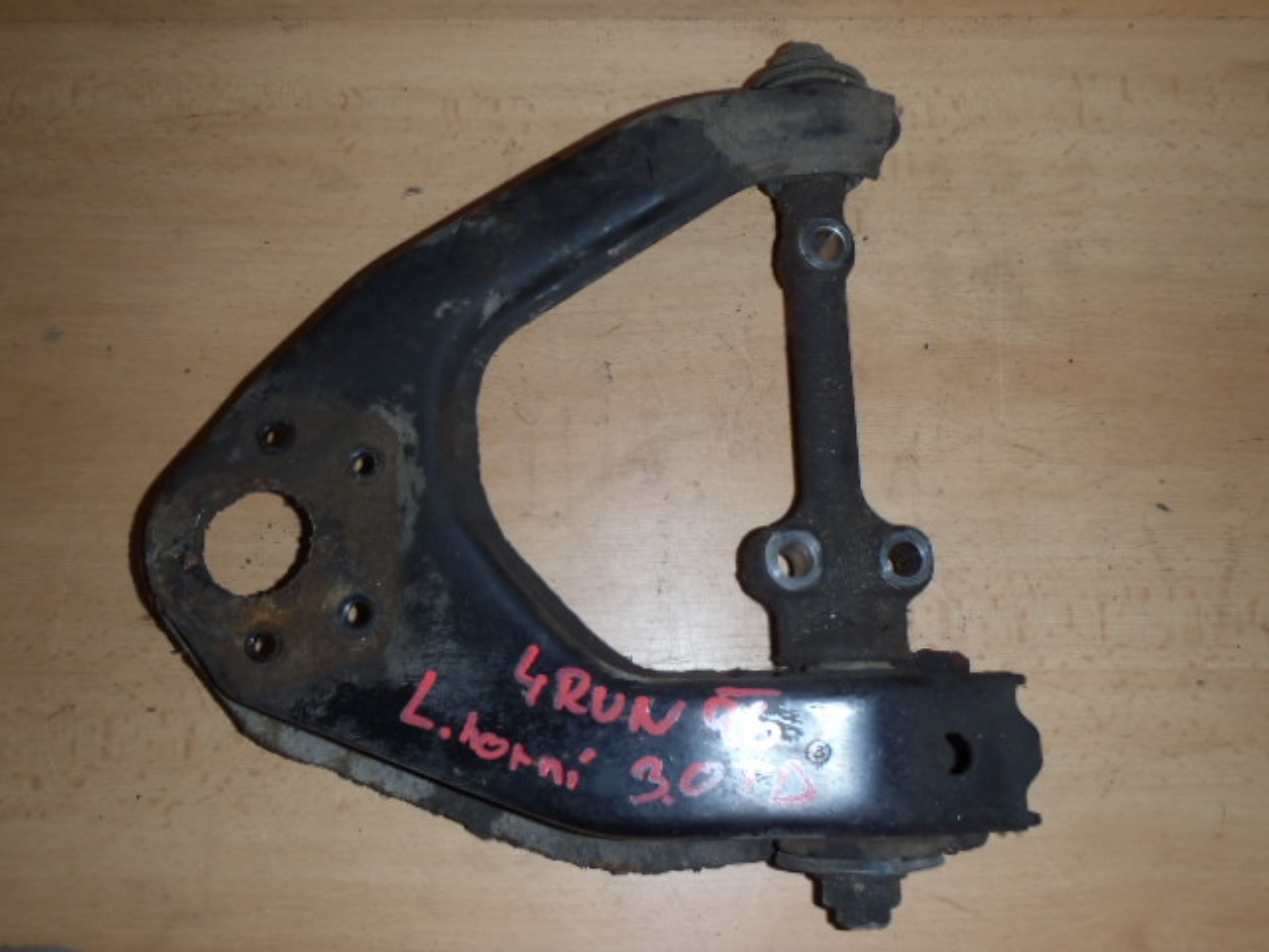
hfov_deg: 63.4
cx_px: 634
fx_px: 1026
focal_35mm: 28
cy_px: 476
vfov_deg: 49.7
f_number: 3.9
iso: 100
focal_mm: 5
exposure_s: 1/30
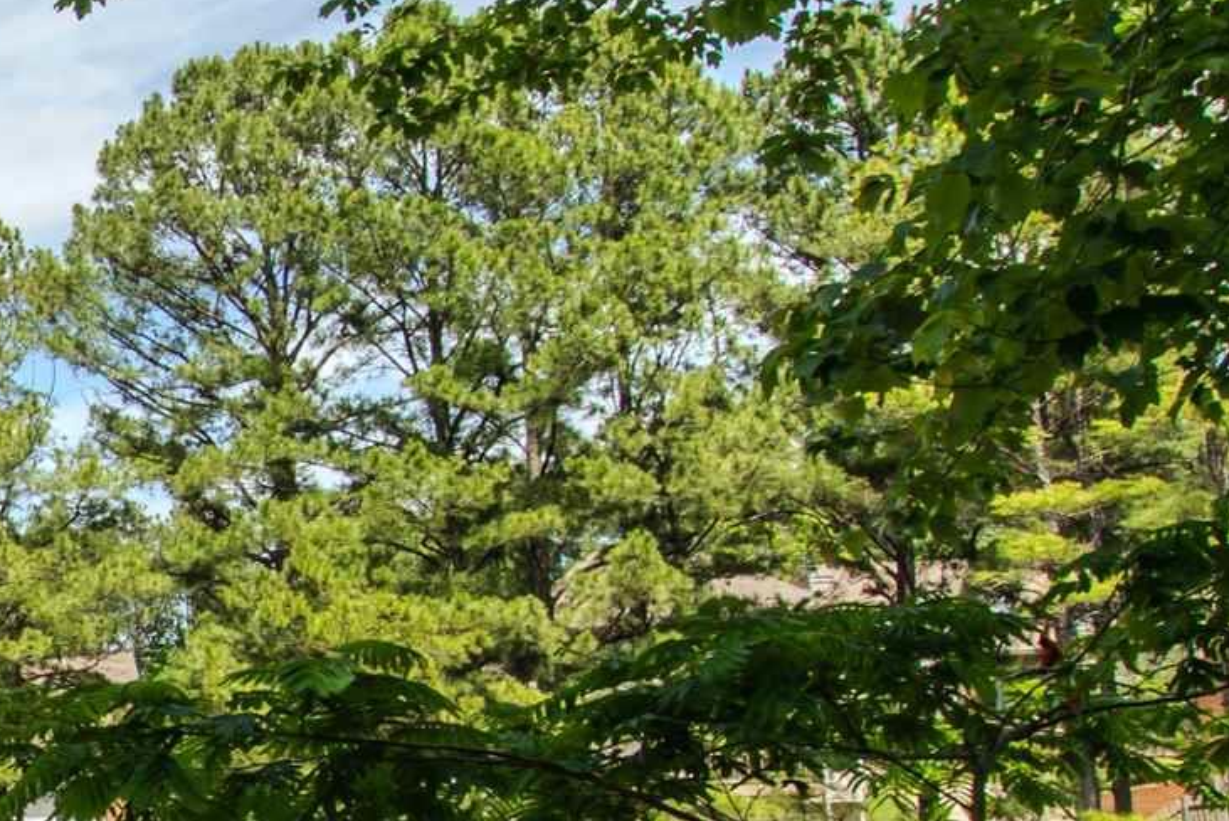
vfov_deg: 20.7
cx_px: -404
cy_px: 877
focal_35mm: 63
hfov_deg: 26.6
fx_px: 2151
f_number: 8
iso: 100
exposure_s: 1/80
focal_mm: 10
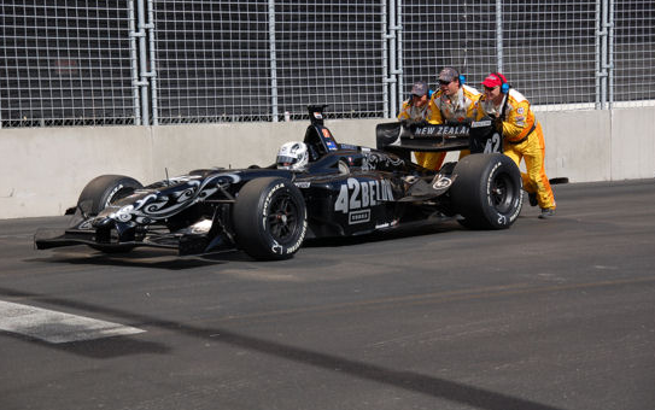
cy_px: 195
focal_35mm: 101
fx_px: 1795
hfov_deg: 20.7
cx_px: 329
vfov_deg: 13.0
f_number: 5.3
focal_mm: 65
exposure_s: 1/1000
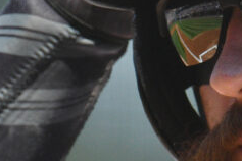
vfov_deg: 0.4
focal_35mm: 3568
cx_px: 297
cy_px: 142
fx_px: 23983
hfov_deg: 0.6
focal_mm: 550
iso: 500
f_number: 5
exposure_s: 1/3200
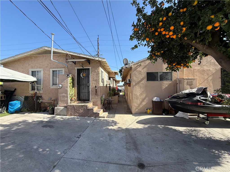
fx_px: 93
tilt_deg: +1.7
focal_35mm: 14
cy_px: 86
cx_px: 115
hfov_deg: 102.1
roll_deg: +0.6
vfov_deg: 85.7
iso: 50
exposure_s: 1/985
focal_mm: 2.22
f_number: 2.2
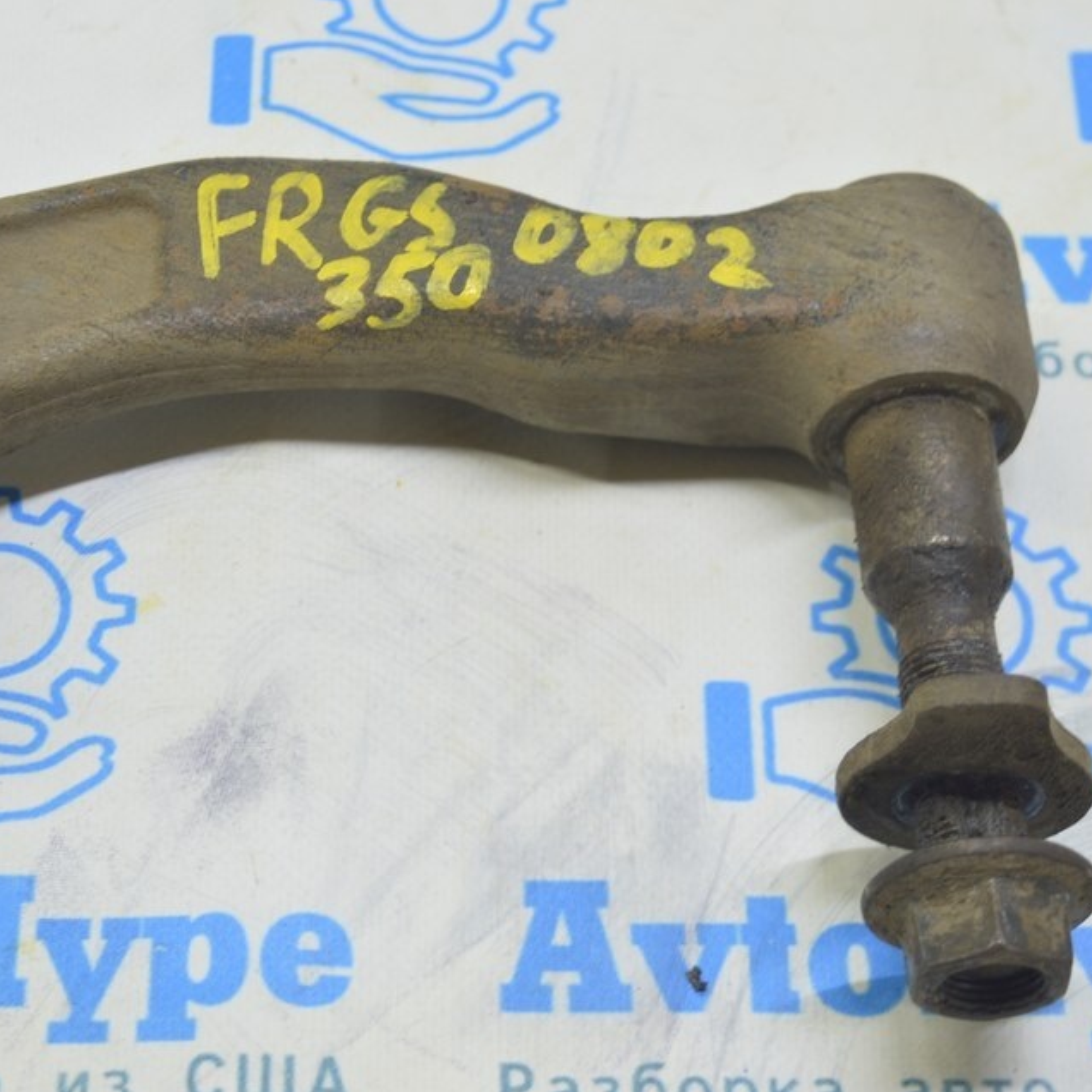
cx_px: 397
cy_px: 554
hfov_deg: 21.1
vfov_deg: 21.1
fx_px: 2927
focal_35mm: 82
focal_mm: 40
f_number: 5.6
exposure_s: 1/20
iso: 400
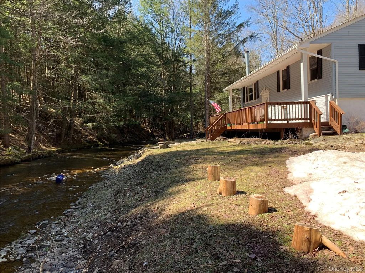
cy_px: 136
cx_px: 182
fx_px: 274
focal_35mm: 26
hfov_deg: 67.3
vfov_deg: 53.1
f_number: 1.8
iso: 25
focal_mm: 4.25
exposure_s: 1/444
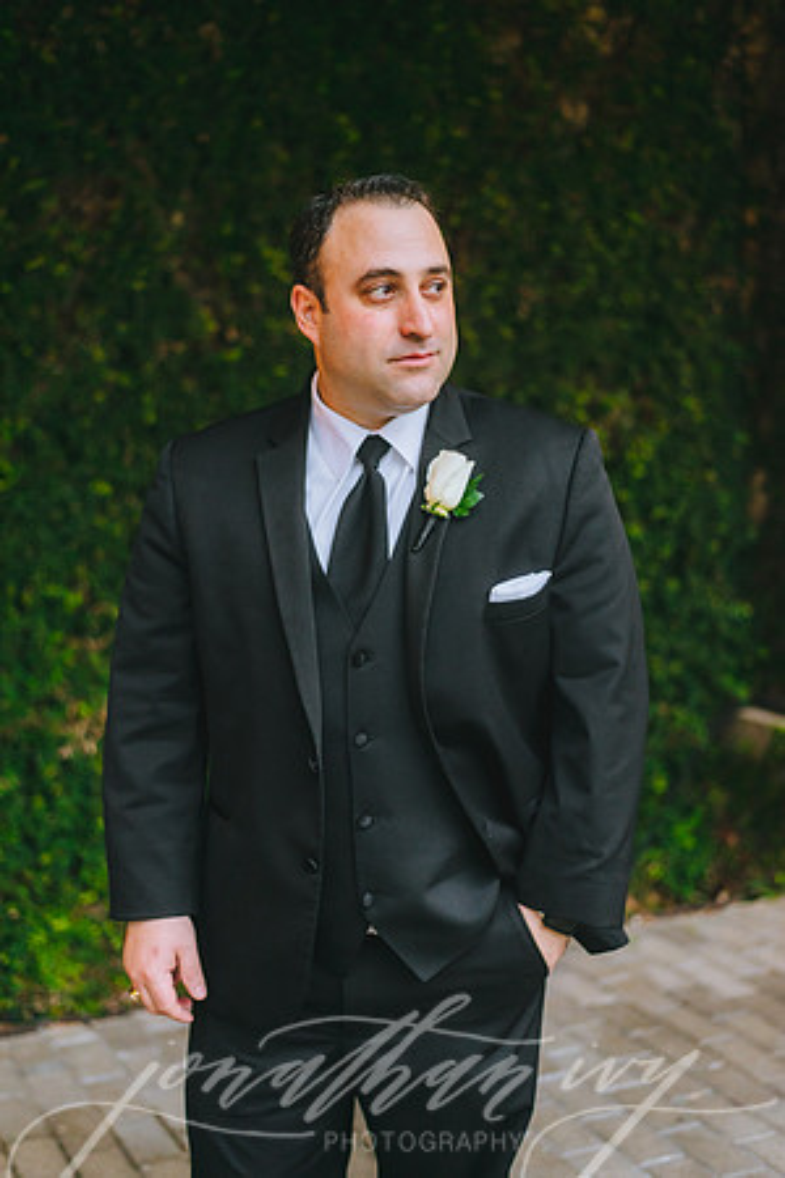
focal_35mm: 50
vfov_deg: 39.6
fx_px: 1635
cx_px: 392
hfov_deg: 27.0
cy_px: 589
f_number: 2.2
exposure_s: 1/160
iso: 800
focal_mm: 50
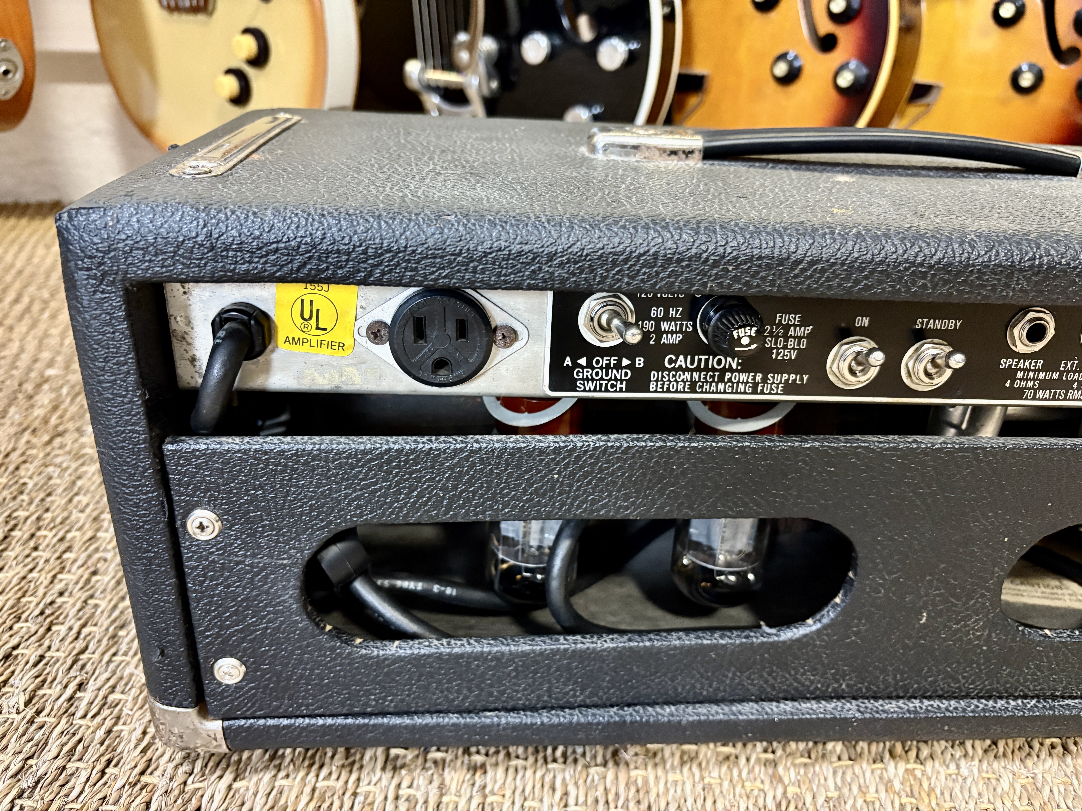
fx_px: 813
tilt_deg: -25.6
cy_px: 406
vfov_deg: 53.1
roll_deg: -2.0
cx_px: 541
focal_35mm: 26
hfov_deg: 67.3
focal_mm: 5.96
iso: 640
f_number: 1.6
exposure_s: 1/33
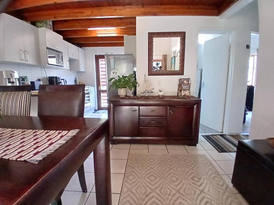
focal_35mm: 17
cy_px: 102
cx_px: 137
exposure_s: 1/20
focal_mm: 1.4
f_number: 2.2
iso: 500
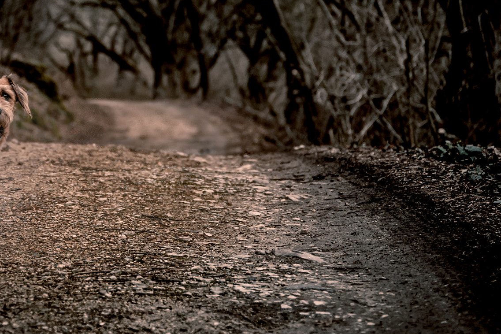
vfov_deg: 9.3
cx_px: 170
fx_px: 2060
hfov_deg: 13.8
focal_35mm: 148
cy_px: 114
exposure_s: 1/160
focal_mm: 70
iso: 400
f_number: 4.5
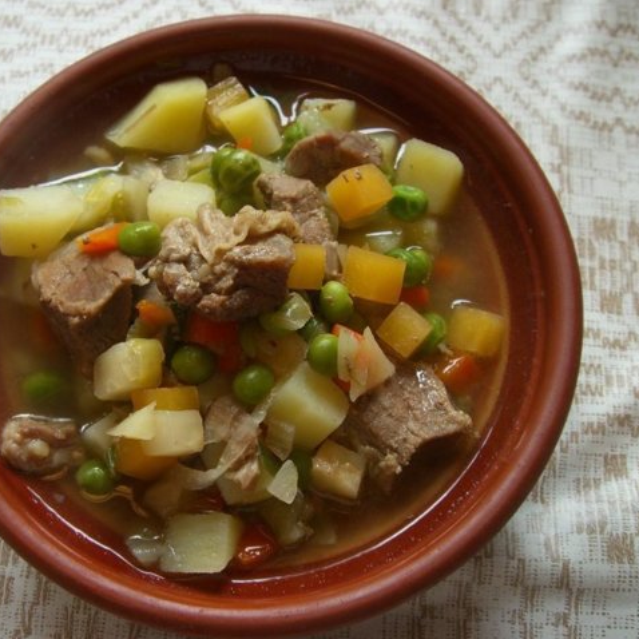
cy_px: 320
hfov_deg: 37.3
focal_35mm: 45
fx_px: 940
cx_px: 242
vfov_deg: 37.6
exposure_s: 1/20
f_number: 2.7
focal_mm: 6.2
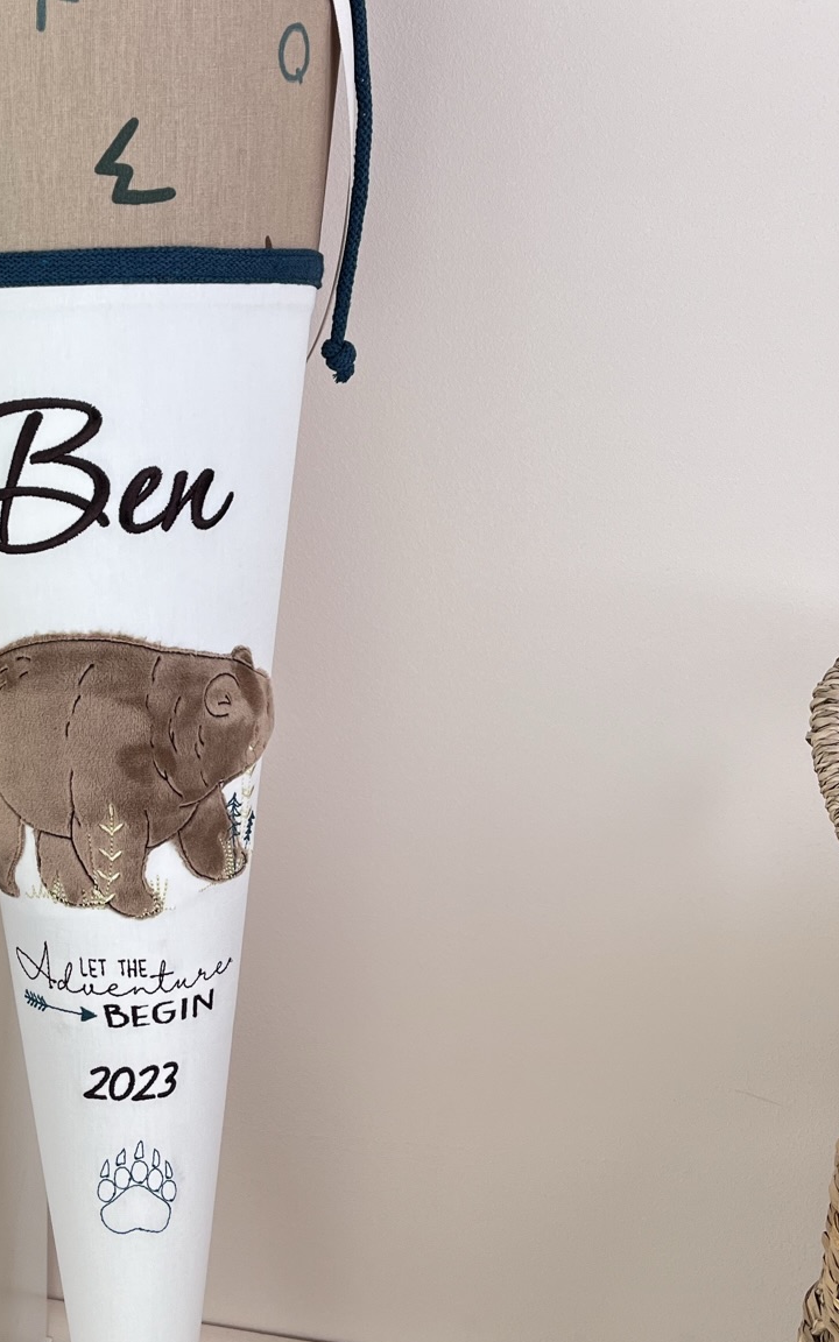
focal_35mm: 49
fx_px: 1793
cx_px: 83
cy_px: 670
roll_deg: +0.1
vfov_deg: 41.1
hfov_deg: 25.5
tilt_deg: -19.9
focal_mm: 5.1
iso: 32
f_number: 1.6
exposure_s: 1/100
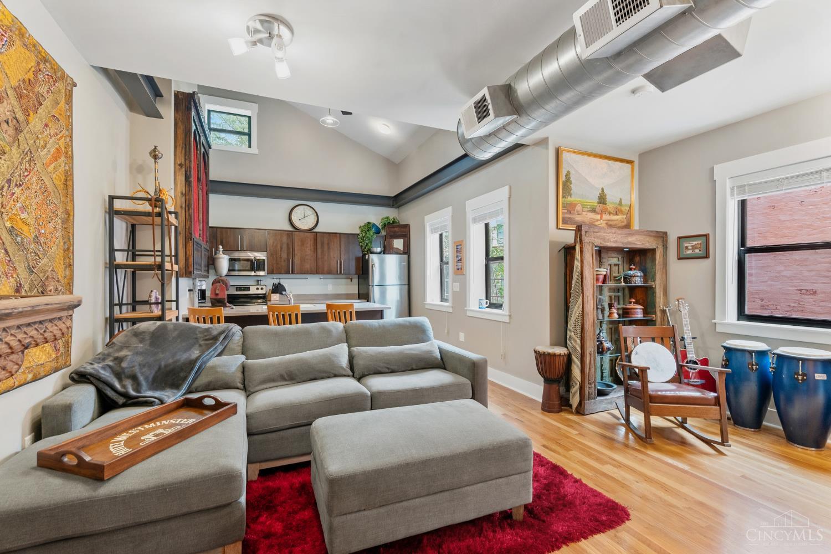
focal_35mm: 15
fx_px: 346
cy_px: 277
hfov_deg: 100.4
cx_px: 416
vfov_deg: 77.3
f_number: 9
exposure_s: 1.6
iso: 400
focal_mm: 10
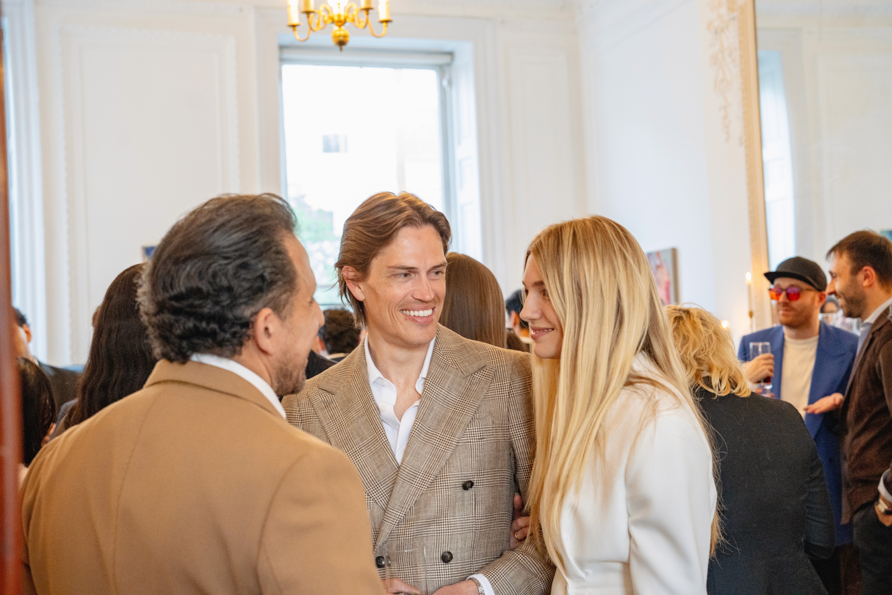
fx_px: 1239
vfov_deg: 27.0
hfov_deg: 39.6
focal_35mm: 50
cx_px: 446
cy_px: 298
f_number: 4
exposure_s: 1/125
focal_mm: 50
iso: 5000
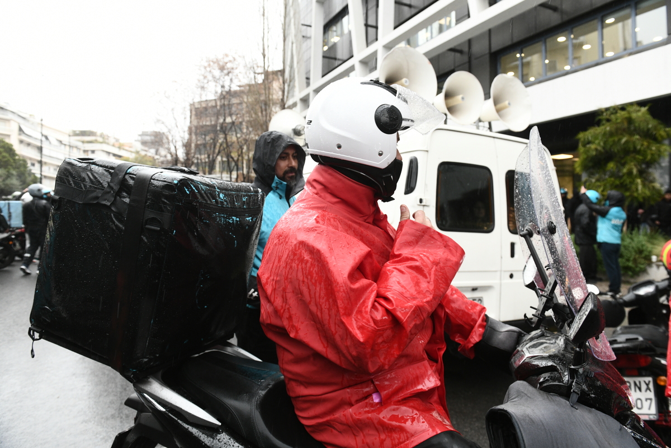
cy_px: 224
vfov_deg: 53.1
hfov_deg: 73.7
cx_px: 336
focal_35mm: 24
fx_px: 447
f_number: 5
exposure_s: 1/250
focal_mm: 24
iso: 1600
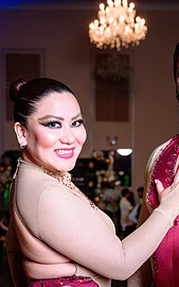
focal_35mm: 81
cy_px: 205
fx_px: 632
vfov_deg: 25.3
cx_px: 112
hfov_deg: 16.1
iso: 500
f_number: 4
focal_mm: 37
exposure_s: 1/80
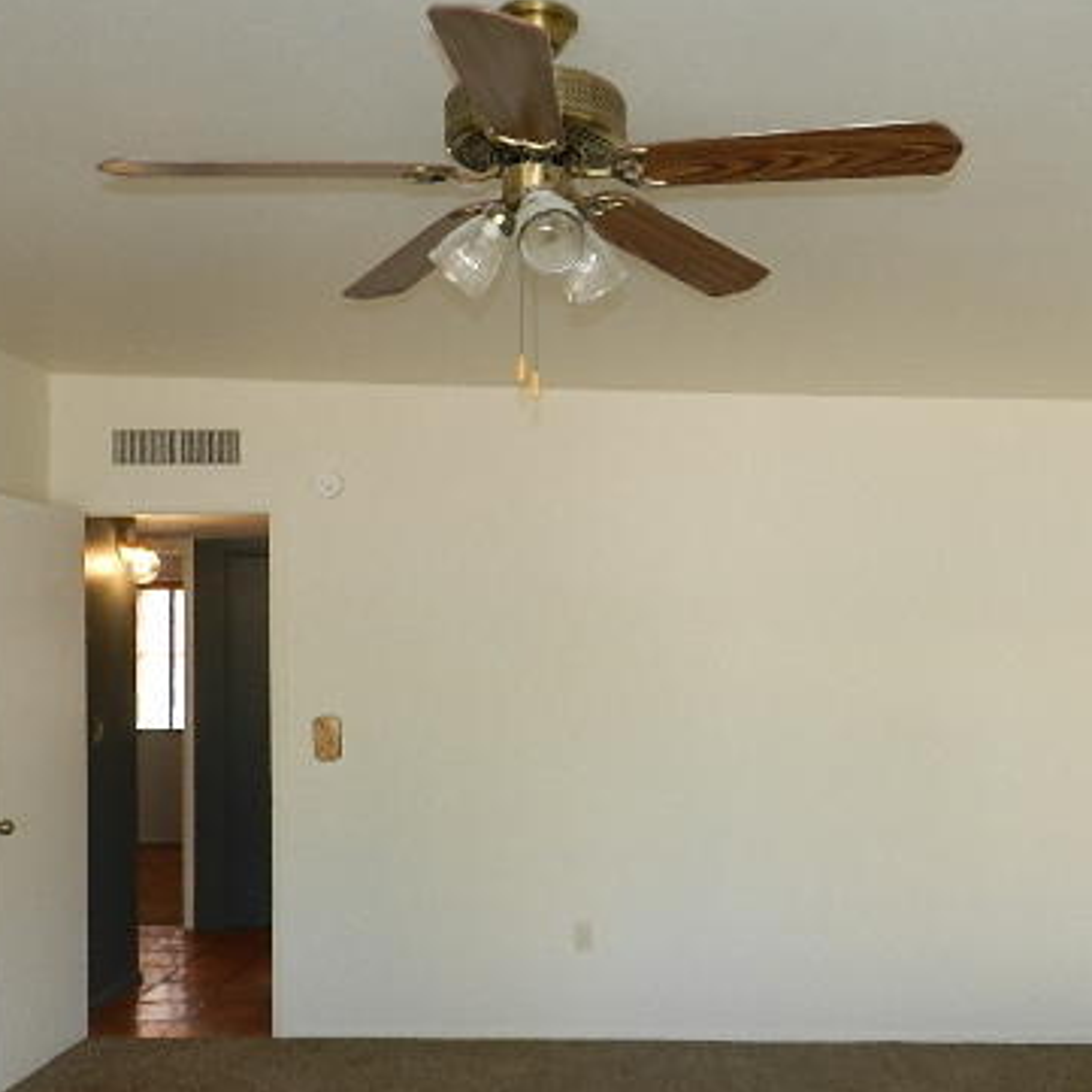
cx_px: 587
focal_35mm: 36
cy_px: 644
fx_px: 1285
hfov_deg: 46.0
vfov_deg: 45.8
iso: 160
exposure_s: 1/40
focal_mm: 4
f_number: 3.4
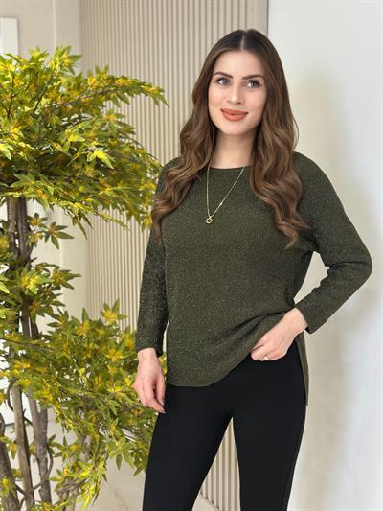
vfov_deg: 39.6
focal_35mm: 48
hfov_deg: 30.3
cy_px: 256
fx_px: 708
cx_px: 192
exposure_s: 1/150
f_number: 1.78
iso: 100
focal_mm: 6.86
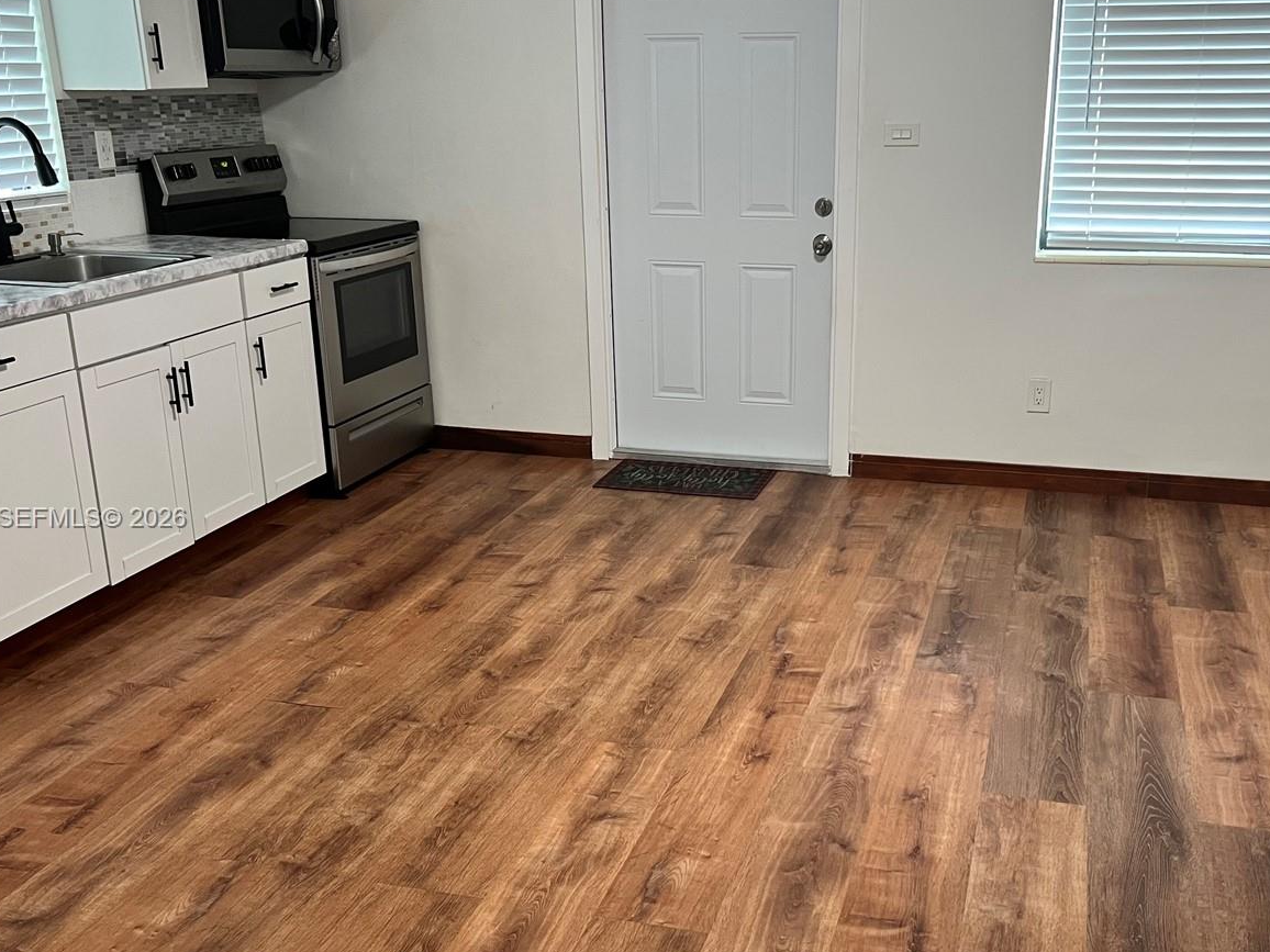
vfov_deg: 39.6
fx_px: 1321
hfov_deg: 51.2
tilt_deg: -18.4
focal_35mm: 36
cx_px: 723
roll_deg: +0.3
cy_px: 519
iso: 160
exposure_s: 1/60
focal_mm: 5.7
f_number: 1.5
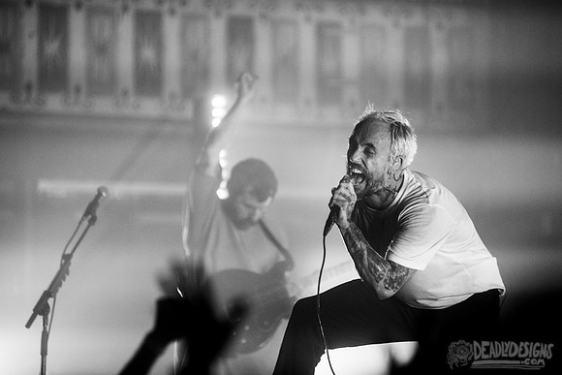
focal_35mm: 236
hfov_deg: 8.7
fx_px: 3679
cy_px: 154
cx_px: 281
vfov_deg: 5.8
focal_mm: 200
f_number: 3.2
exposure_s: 1/800
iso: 2500
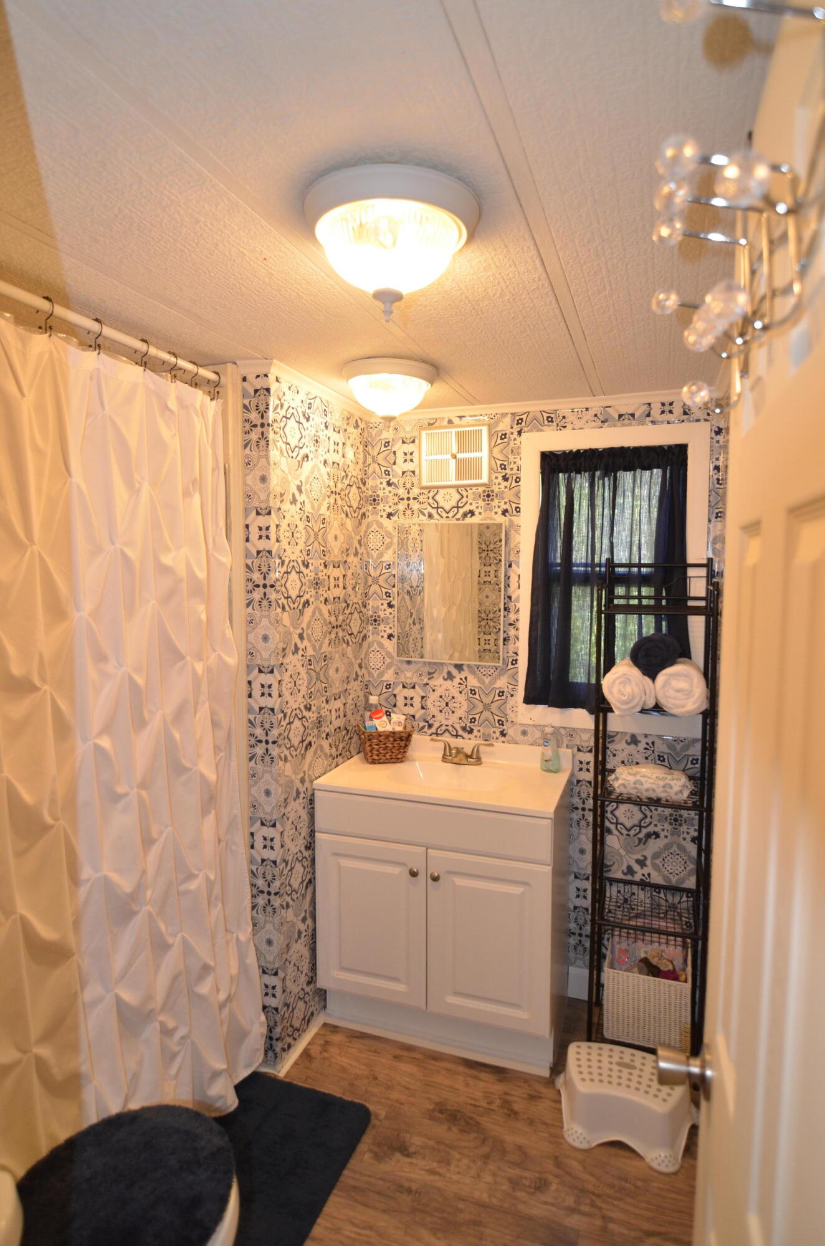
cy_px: 623
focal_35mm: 20
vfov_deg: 85.5
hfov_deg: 63.0
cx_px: 412
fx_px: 674
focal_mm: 13
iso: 560
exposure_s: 1/60
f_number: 2.8
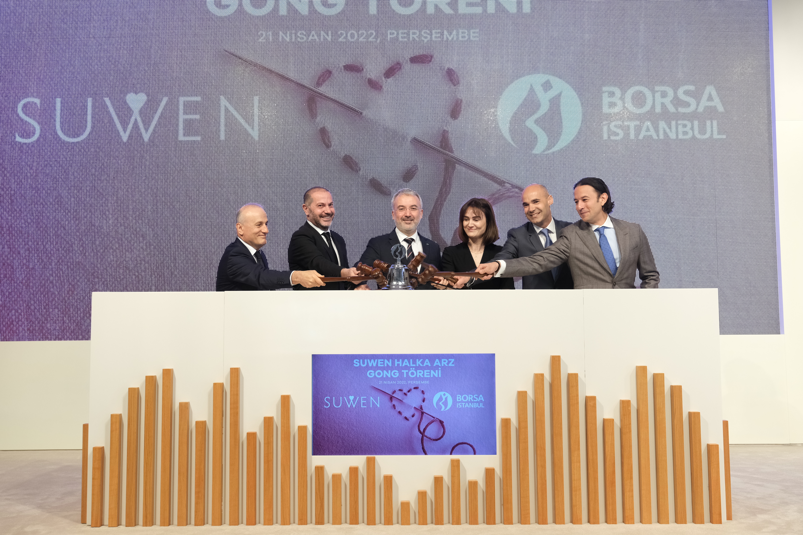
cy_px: 268
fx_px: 870
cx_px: 402
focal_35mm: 39
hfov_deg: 49.6
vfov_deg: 34.2
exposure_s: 1/125
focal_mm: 25.7
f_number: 4
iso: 1600
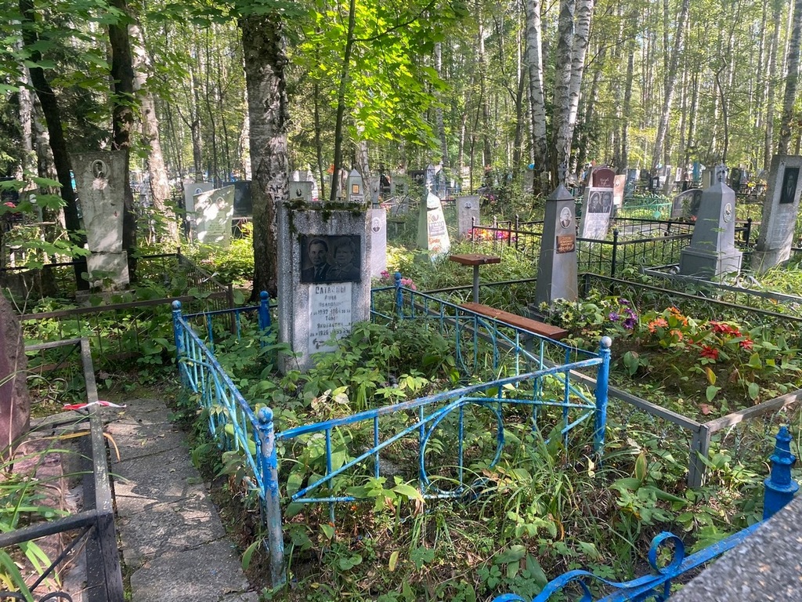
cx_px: 401
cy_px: 301
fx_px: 602
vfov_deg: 53.1
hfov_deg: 67.3
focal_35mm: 26
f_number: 1.8
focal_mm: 4.25
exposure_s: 1/121
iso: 64
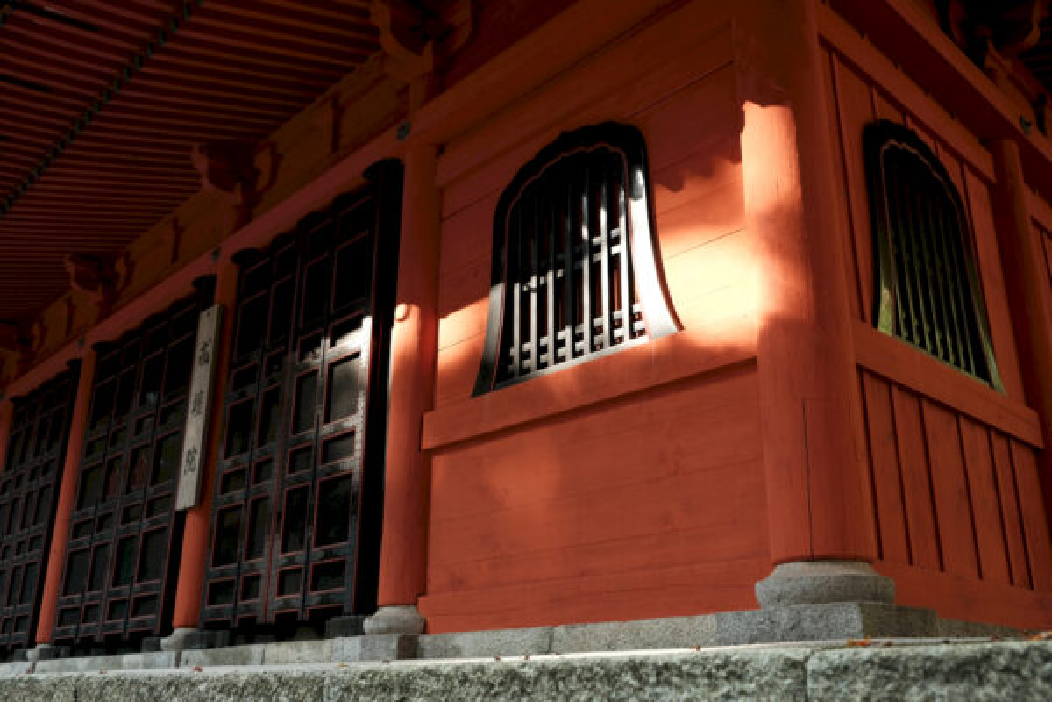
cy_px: 351
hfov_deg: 57.2
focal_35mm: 33
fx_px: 964
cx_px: 526
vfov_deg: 40.0
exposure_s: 1/30
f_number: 4.5
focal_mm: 22.3
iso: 200
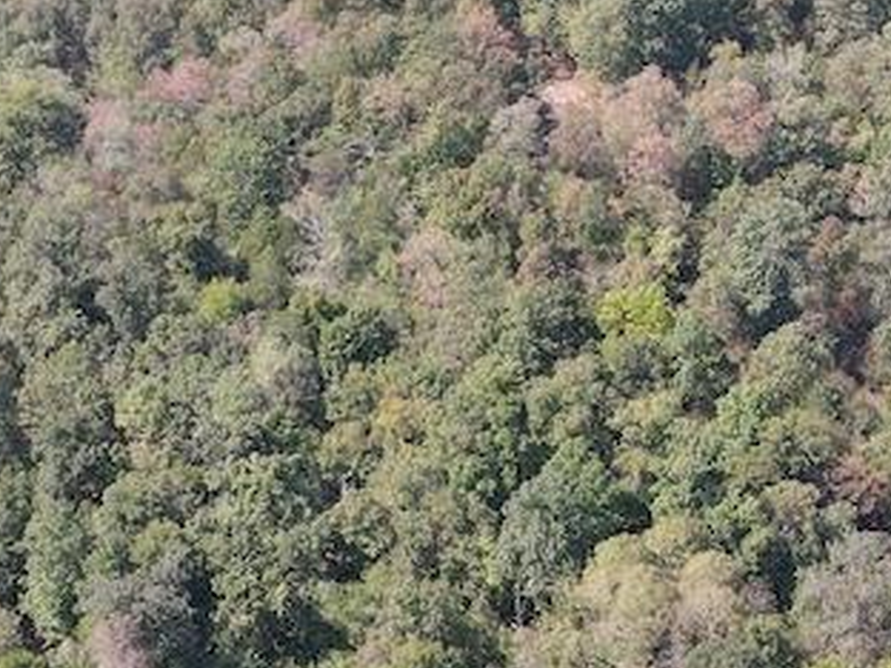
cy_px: 420
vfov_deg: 19.1
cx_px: 286
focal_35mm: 77
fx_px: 1982
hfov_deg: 25.2
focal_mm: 4.5
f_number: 2.8
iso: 120
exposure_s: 1/15
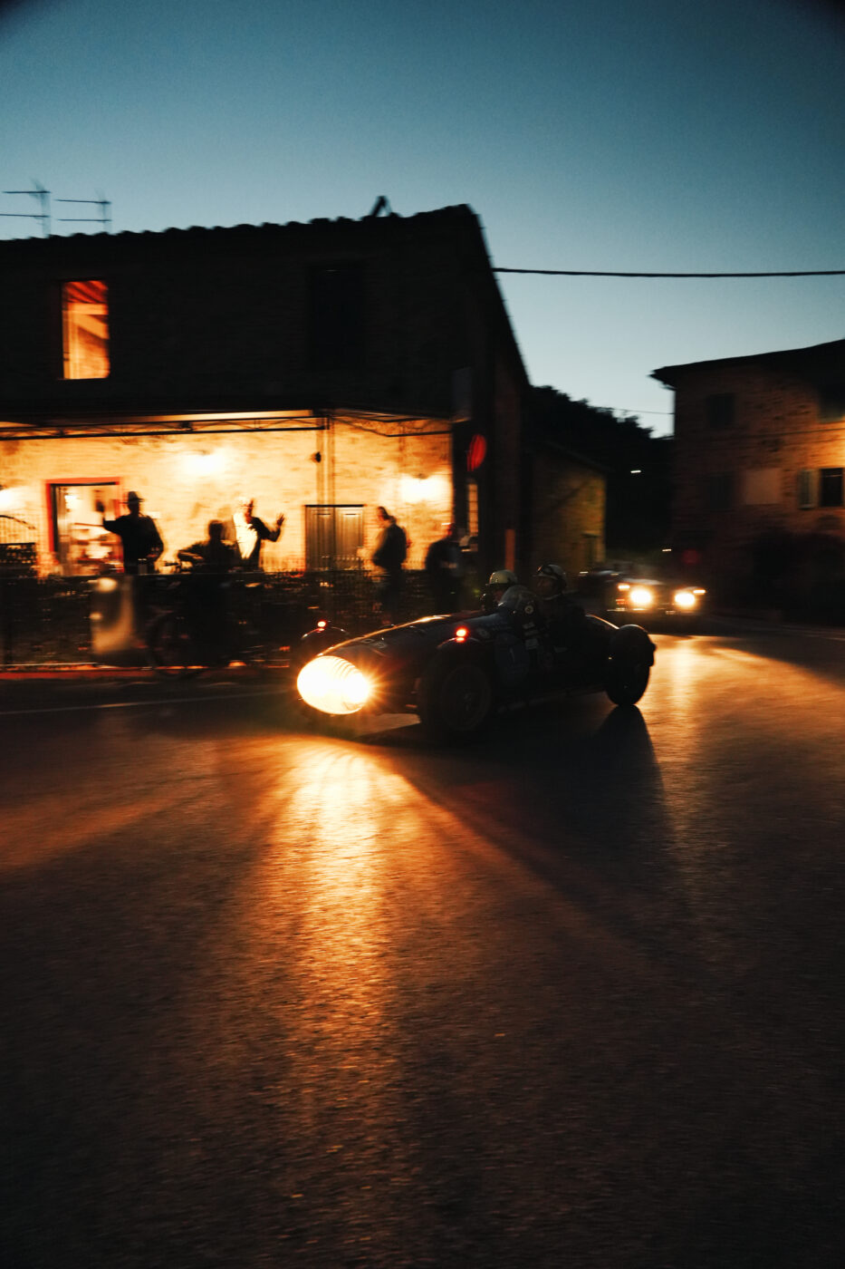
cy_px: 634
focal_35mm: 24
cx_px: 422
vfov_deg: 73.8
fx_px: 845
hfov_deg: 53.1
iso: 5000
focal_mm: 24
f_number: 4
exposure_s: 1/50
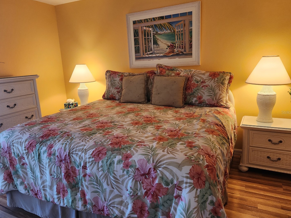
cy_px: 112
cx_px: 136
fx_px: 219
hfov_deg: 67.2
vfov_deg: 53.1
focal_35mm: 26
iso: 200
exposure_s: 1/120
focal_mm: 5.4
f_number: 1.8
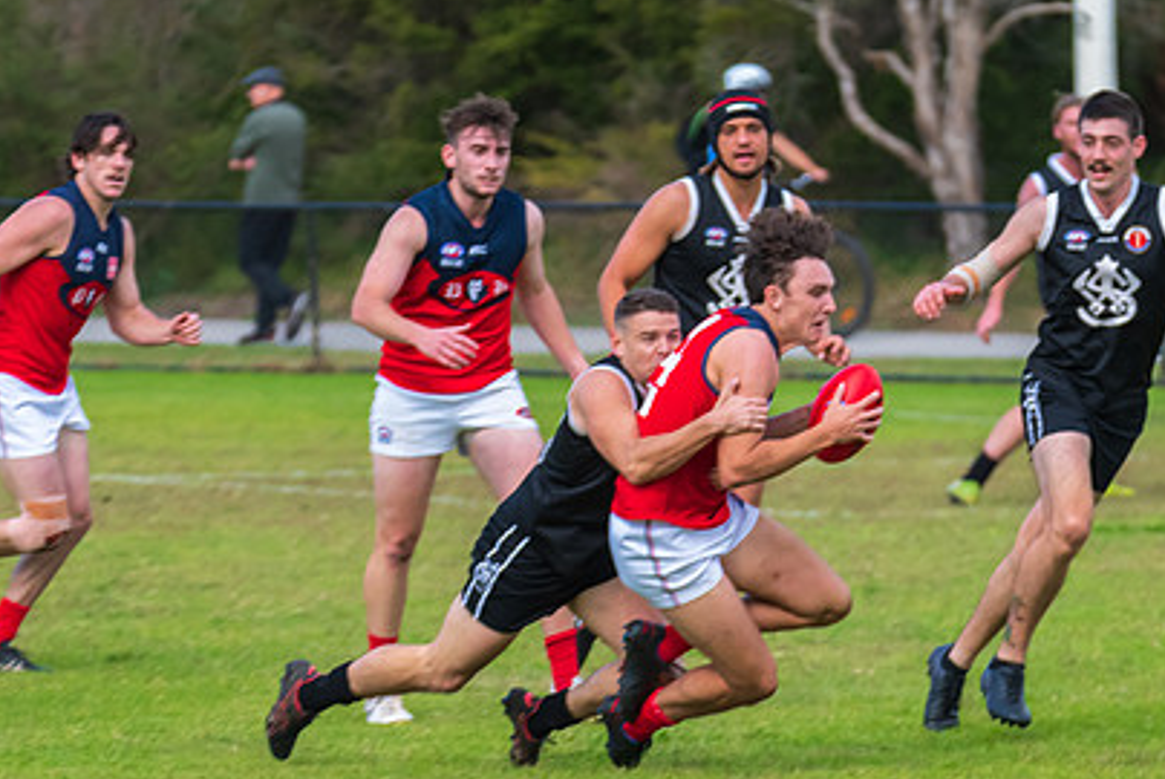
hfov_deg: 4.2
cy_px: 484
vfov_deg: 2.8
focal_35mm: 488
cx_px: 837
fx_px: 15803
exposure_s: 1/1600
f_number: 6.3
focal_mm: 260
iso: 1250
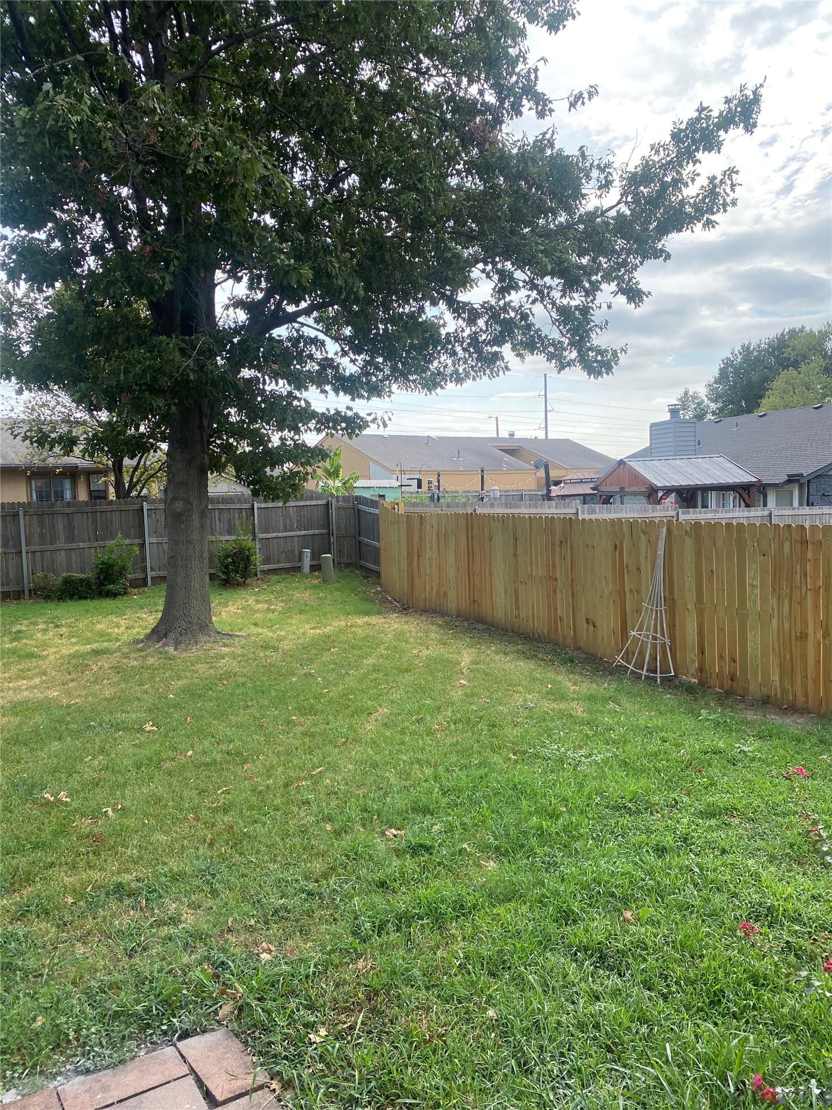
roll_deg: +1.5
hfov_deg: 53.1
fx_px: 833
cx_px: 416
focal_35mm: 26
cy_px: 555
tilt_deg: -1.2
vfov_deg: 67.3
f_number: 1.8
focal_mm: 4.25
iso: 32
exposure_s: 1/965
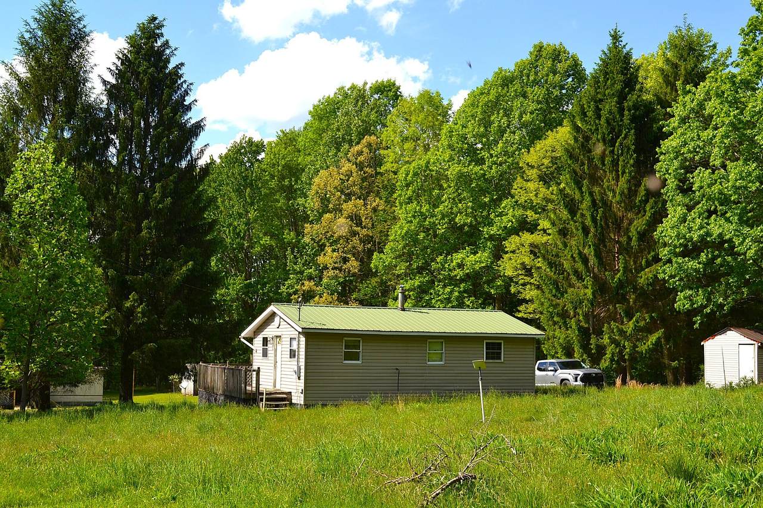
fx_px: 954
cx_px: 382
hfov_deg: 43.6
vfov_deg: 29.9
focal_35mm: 45
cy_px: 254
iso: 100
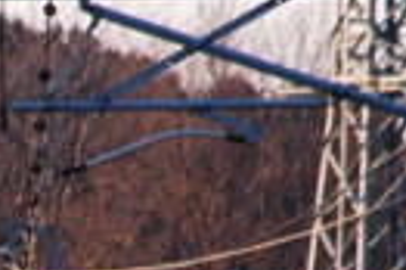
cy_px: 569
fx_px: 20646
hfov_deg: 1.1
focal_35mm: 1833
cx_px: -657
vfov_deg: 0.7
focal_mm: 200
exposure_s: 1/250
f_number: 8
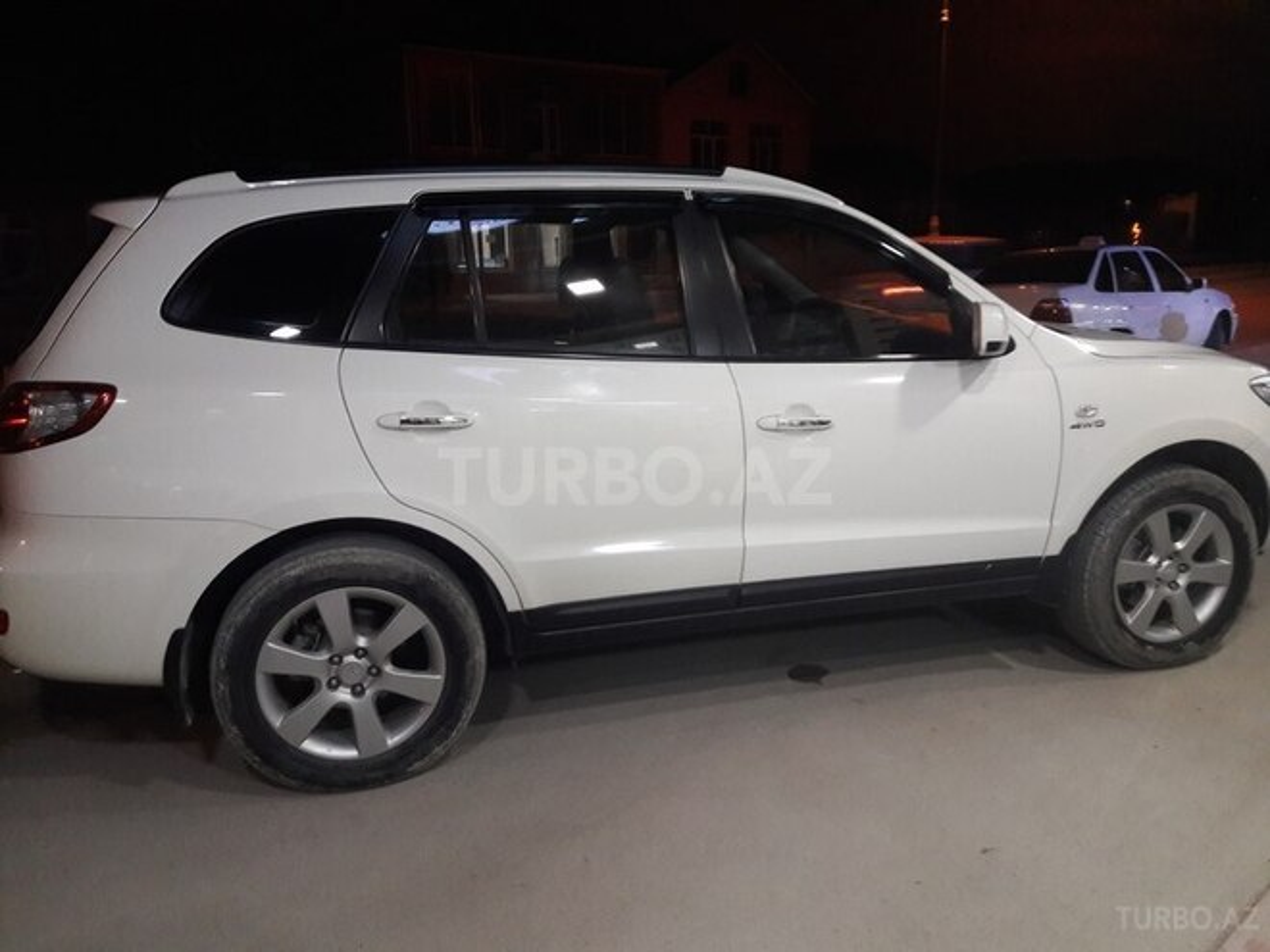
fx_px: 1027
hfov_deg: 63.4
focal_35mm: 28
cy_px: 476
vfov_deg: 49.7
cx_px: 635
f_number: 1.9
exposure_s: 1/17
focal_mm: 3.7
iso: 200
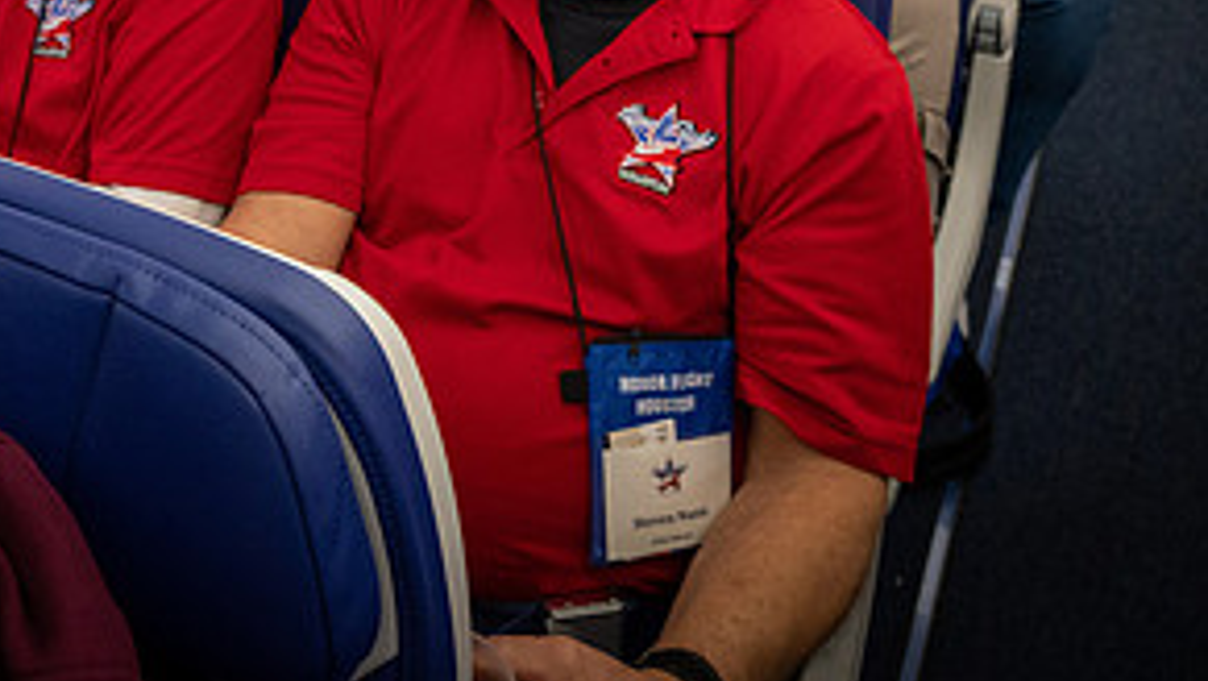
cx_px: 174
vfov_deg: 22.3
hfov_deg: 39.0
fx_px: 1602
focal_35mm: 50
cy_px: -112
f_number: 6.3
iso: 7200
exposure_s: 1/60
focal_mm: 24
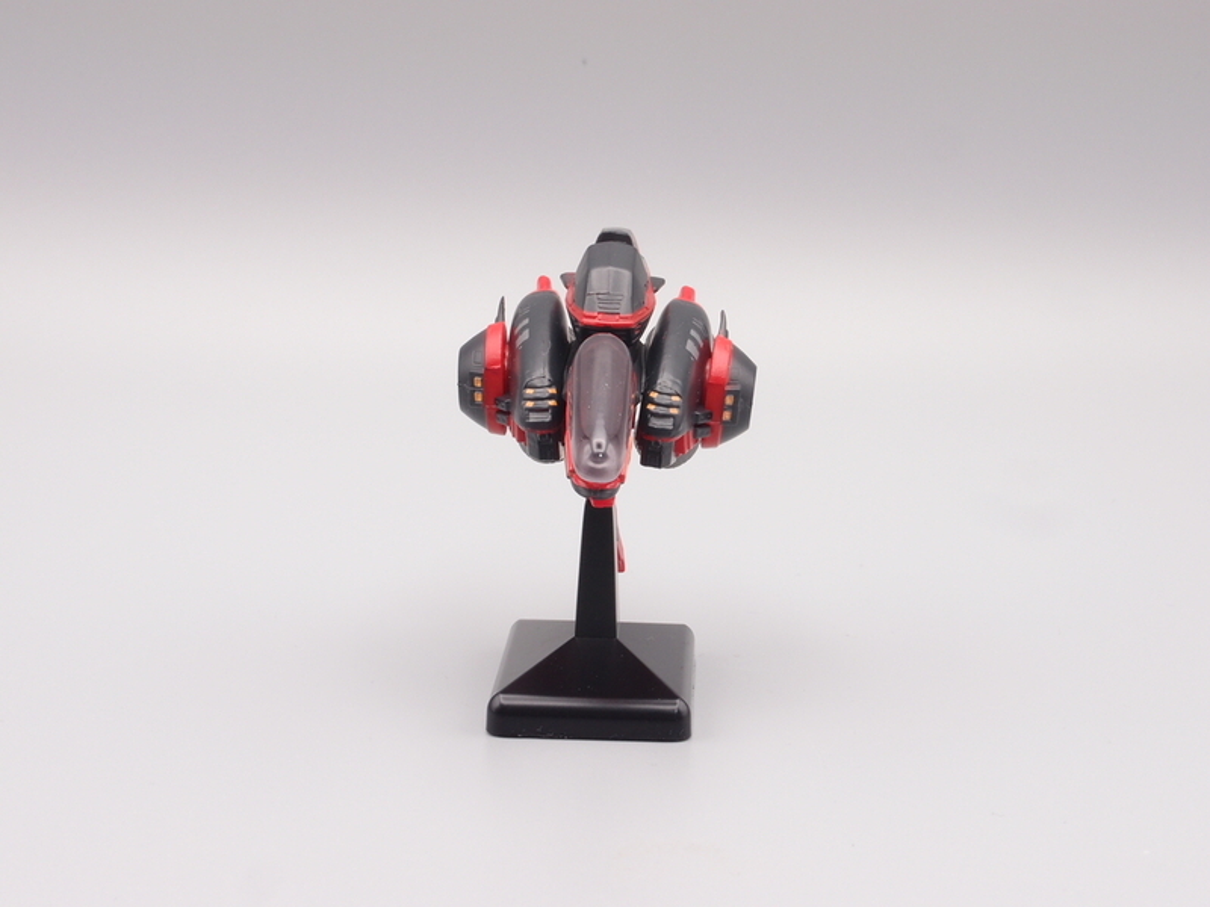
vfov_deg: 20.7
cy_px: 454
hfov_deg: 27.4
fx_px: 2482
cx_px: 605
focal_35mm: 71
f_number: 8
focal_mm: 15.27
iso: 100
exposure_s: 1/8
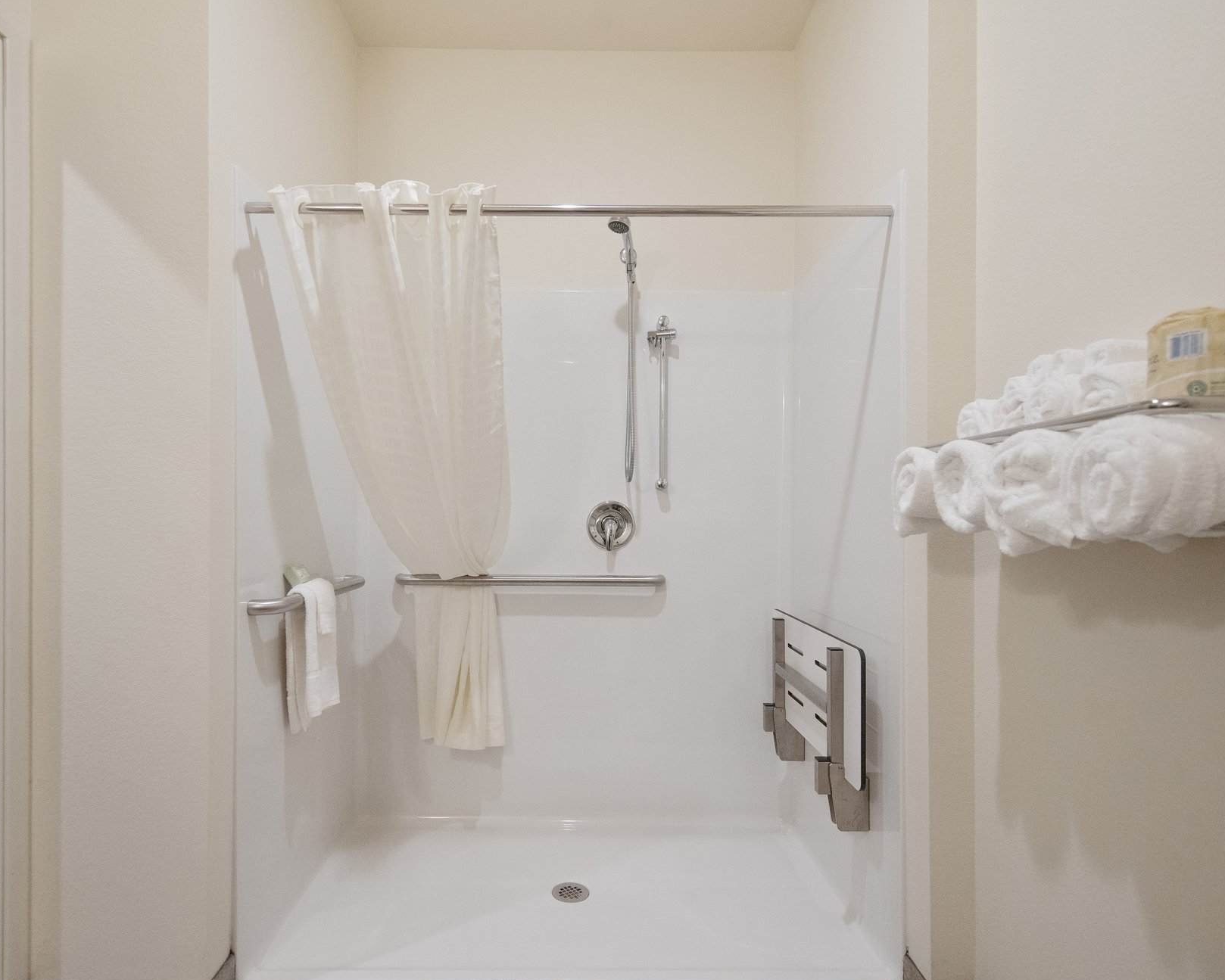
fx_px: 689
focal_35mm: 19
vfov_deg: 70.8
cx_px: 576
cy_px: 514
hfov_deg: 83.2
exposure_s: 1/200
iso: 2500
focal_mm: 16
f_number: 5
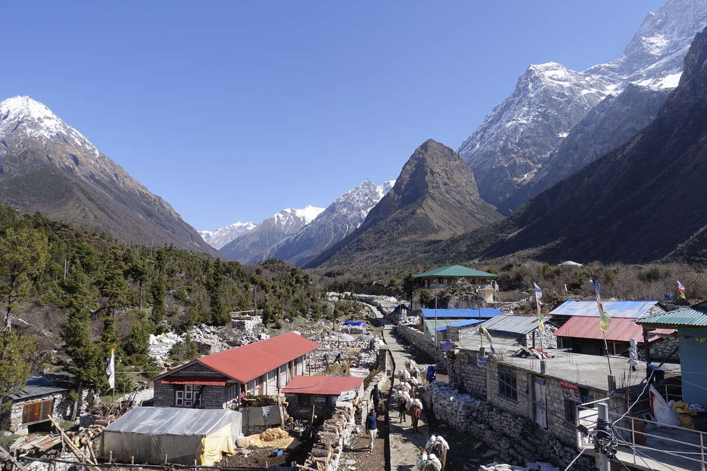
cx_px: 354
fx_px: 471
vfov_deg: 53.1
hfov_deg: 73.7
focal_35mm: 24
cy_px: 236
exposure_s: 1/400
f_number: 5.6
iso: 125
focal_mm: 8.8
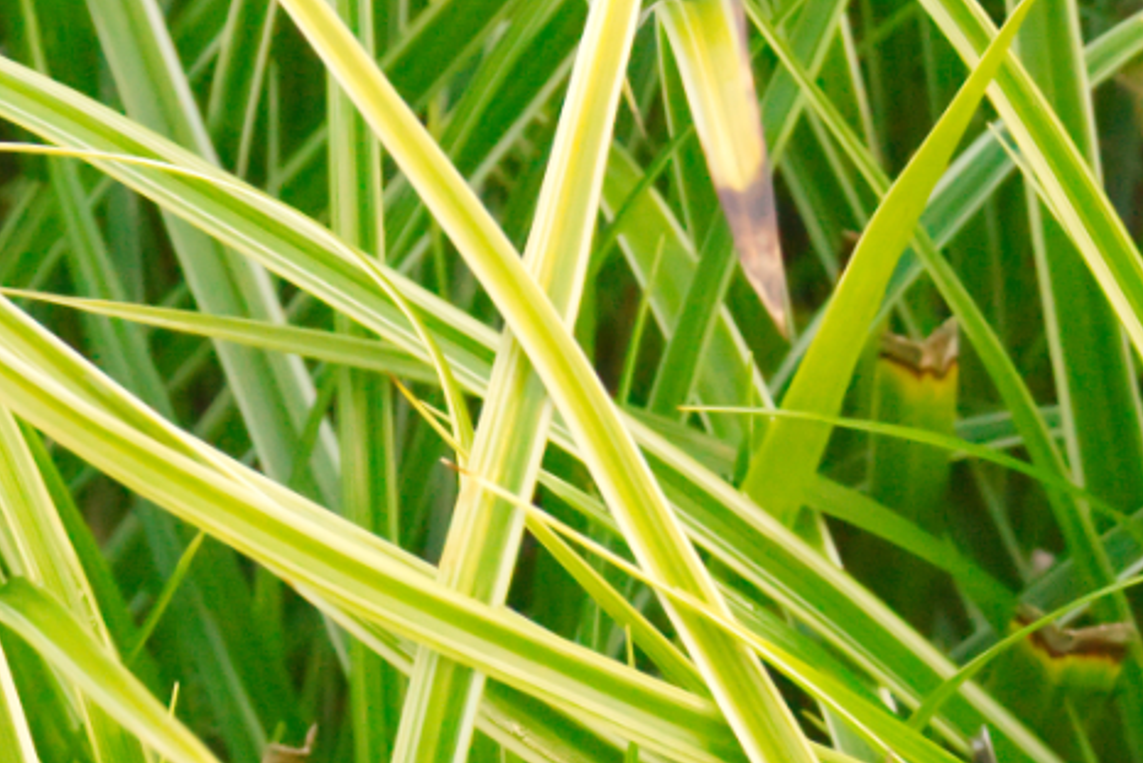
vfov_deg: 6.5
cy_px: 775
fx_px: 6742
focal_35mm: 212
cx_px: 299
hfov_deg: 9.7
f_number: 9
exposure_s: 1/500
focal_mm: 55
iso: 3200
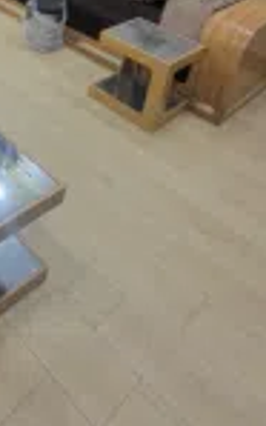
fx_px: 430
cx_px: -80
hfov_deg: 28.3
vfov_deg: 41.2
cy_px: -51
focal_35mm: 37
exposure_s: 1/50
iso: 125
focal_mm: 2.2
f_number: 2.2
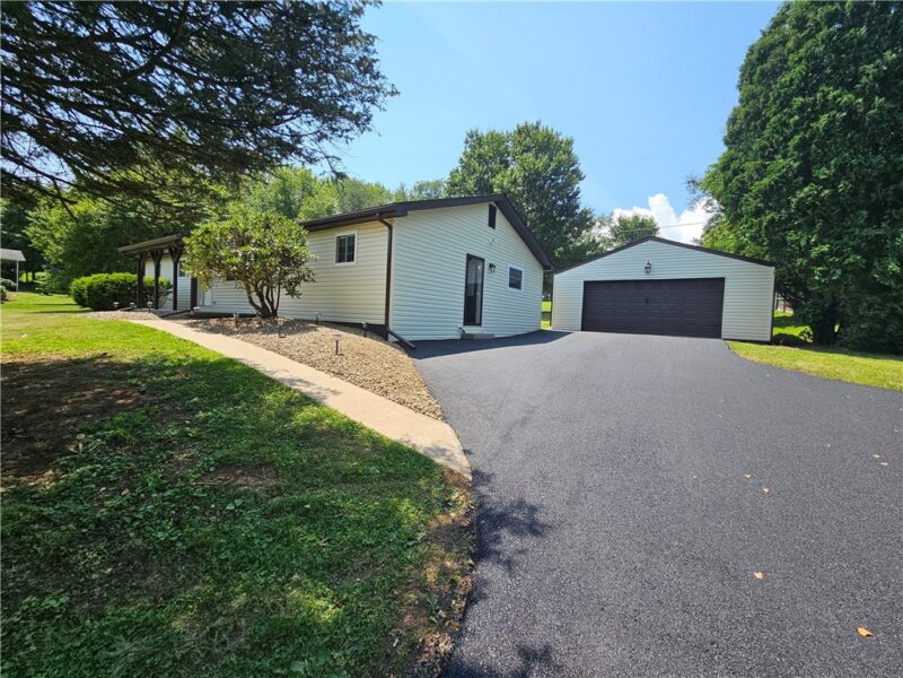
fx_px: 339
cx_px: 452
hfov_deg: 106.2
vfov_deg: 89.9
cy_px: 339
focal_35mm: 13
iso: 50
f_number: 2.2
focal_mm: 2.2
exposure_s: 1/1465
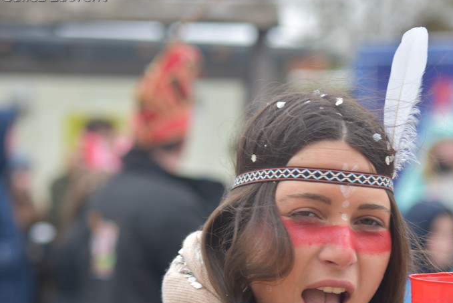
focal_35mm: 163
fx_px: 2052
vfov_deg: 8.4
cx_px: 331
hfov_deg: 12.6
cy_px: 210
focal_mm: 72
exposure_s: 1/160
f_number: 3.2
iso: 320
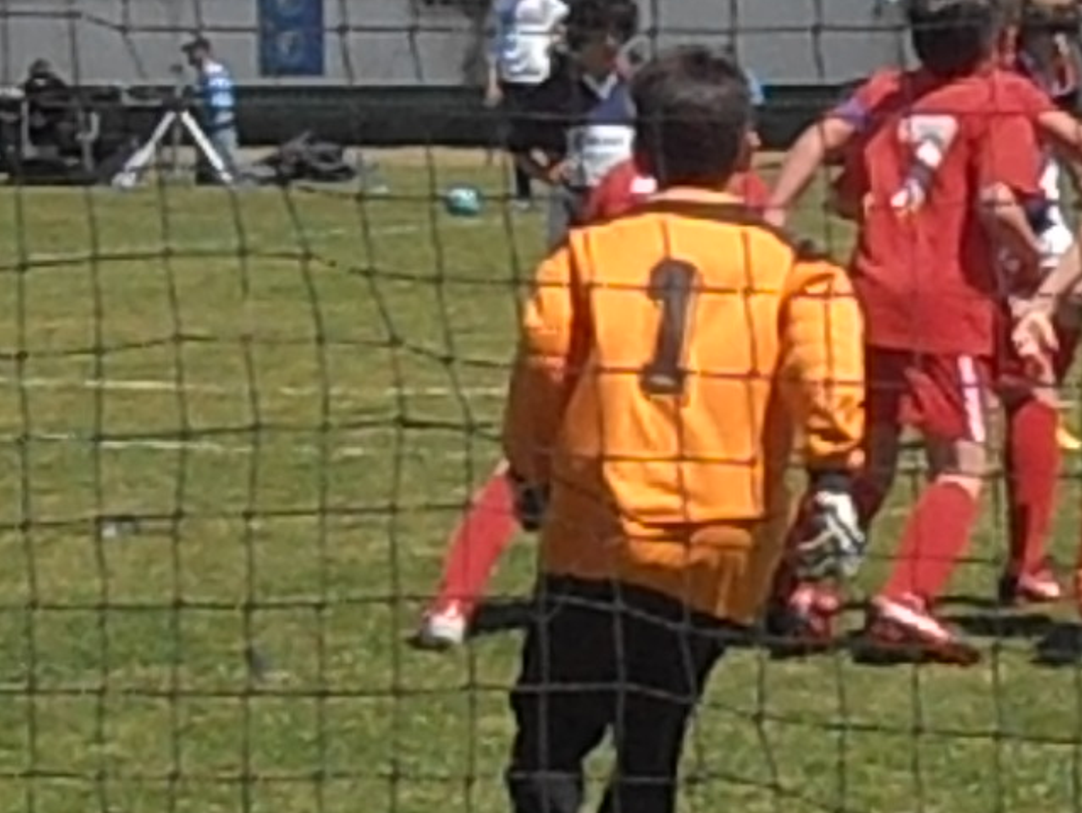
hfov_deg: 8.8
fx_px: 6912
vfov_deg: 6.7
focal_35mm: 221
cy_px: 518
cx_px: 1287
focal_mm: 12.29
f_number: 12
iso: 400
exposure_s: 1/400
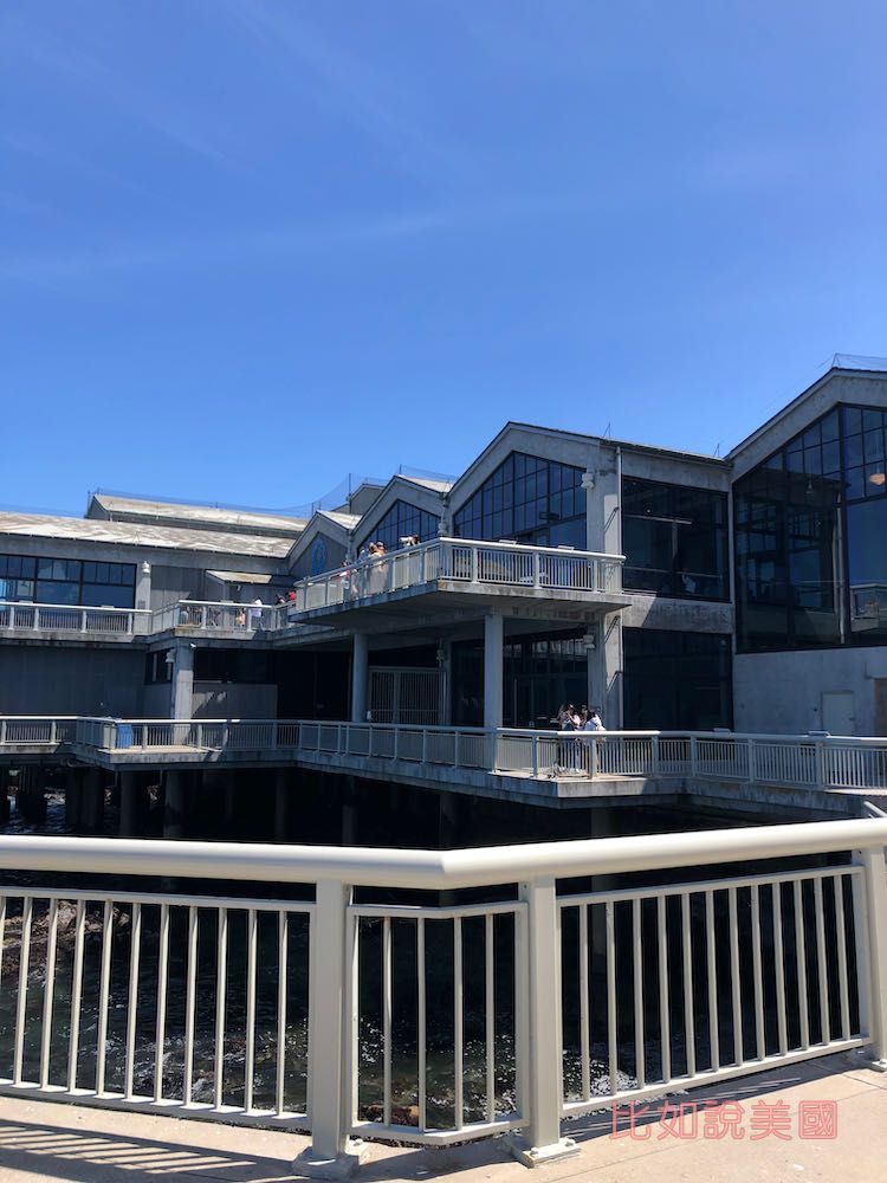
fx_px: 957
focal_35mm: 28
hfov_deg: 49.7
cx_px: 444
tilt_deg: +9.5
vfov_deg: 63.4
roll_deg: +1.1
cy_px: 592
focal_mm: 3.99
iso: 20
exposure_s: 1/1245
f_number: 1.8
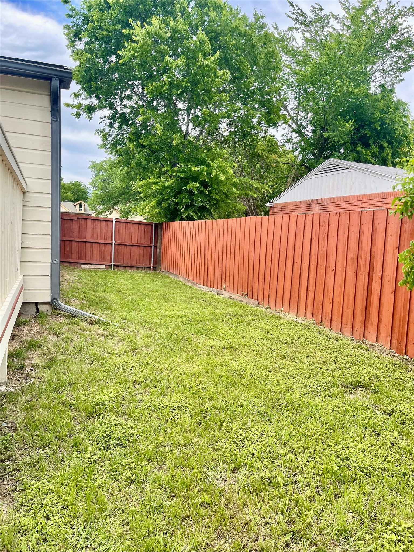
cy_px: 276
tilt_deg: -4.6
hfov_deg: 54.9
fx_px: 399
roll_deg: -1.6
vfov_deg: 69.4
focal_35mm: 25
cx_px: 207
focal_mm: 5.1
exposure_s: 1/813
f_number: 1.6
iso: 32
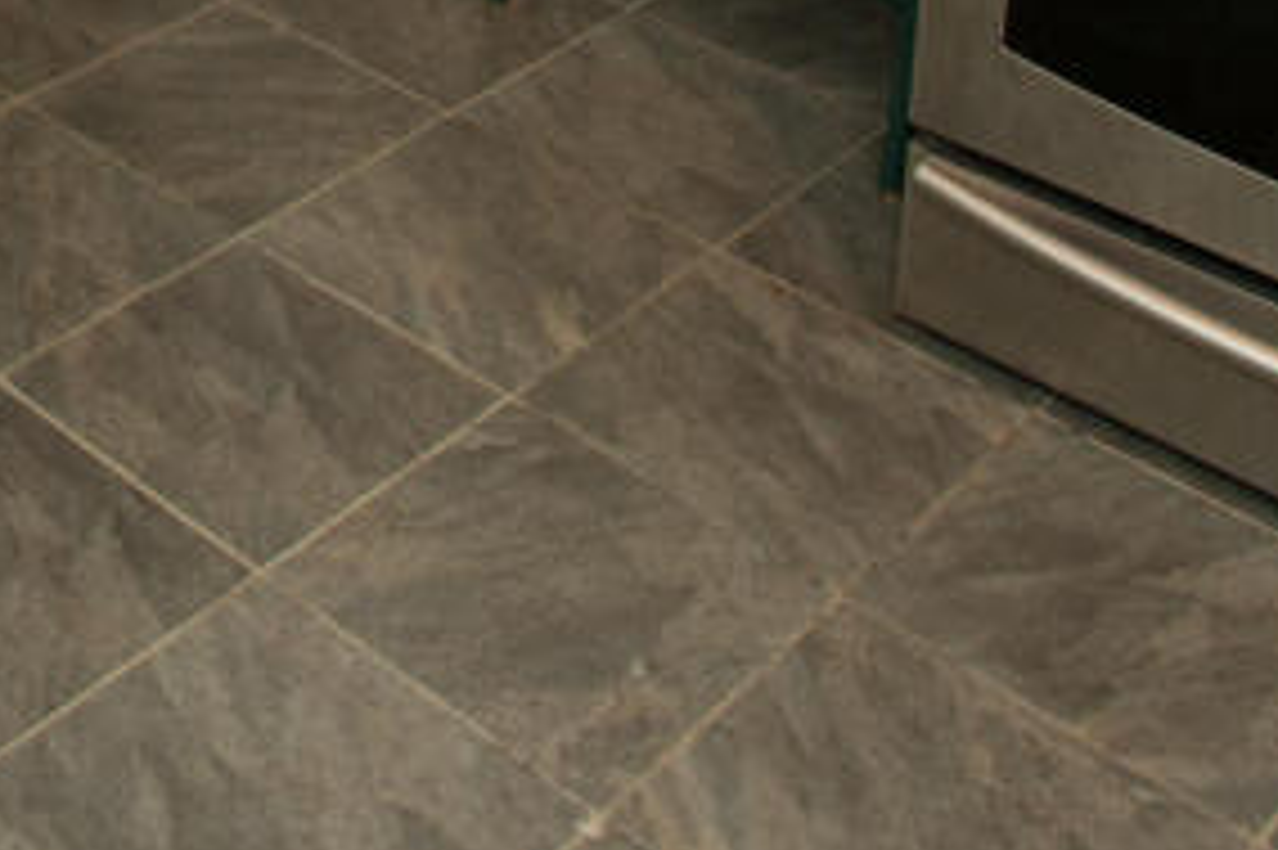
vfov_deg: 15.7
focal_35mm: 69
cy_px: -841
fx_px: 2448
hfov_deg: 27.3
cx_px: -54
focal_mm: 17
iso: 800
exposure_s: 1/60
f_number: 5.6
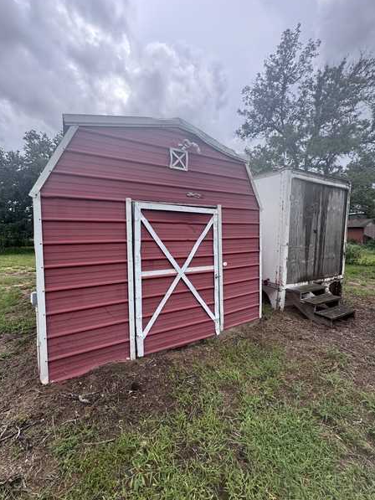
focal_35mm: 15
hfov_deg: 81.7
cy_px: 245
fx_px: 217
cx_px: 193
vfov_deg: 98.1
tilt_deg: -2.4
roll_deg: +1.7
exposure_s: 1/390
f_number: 2.2
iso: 40
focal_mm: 2.22
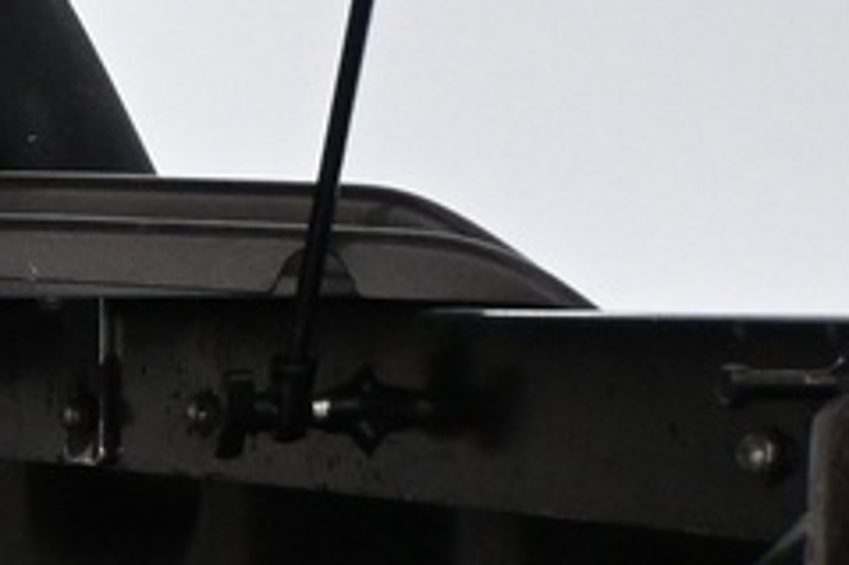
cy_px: 579
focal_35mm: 219
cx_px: -1762
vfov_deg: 6.3
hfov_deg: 8.0
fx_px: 5154
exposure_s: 1/125
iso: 2200
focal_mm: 21.5
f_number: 4
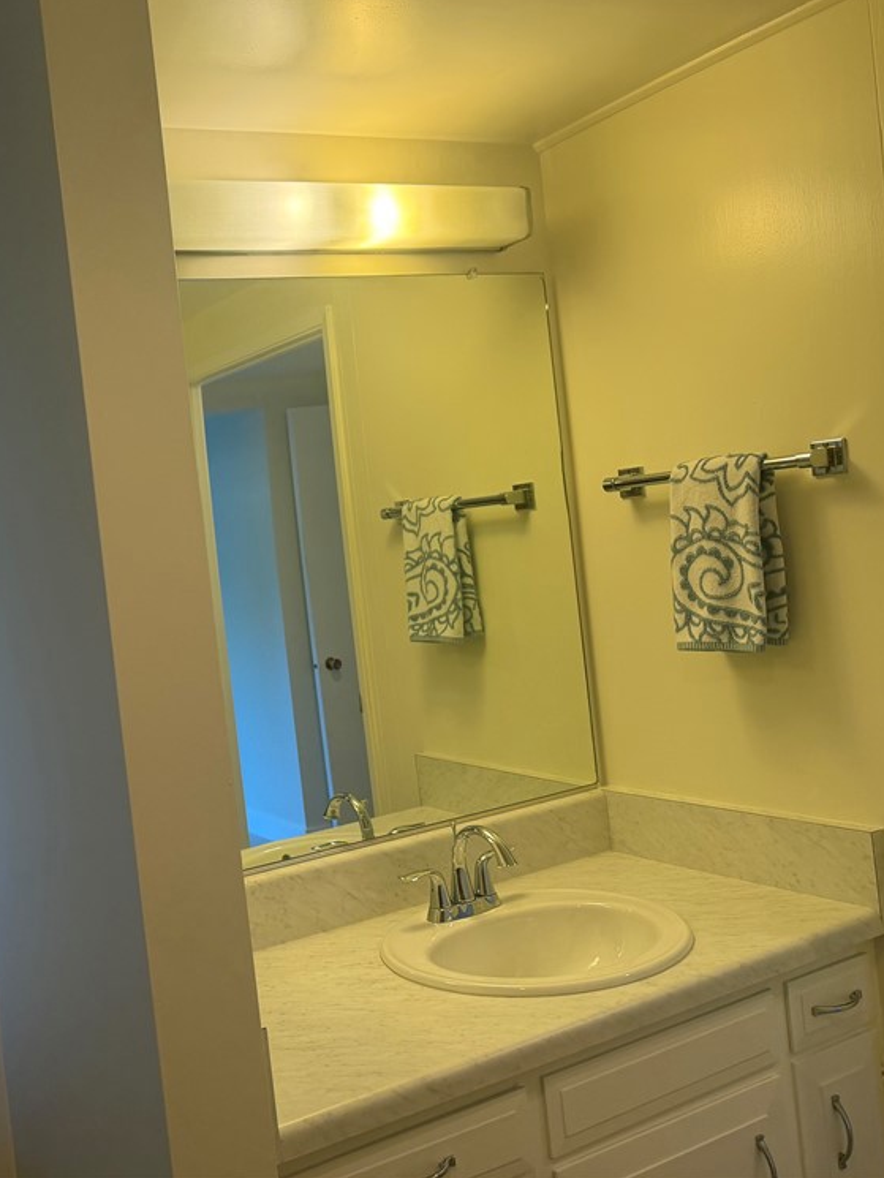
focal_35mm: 33
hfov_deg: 40.1
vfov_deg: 55.3
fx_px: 1123
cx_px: 108
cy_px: 572
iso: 125
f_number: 1.78
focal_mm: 6.76
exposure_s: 1/120
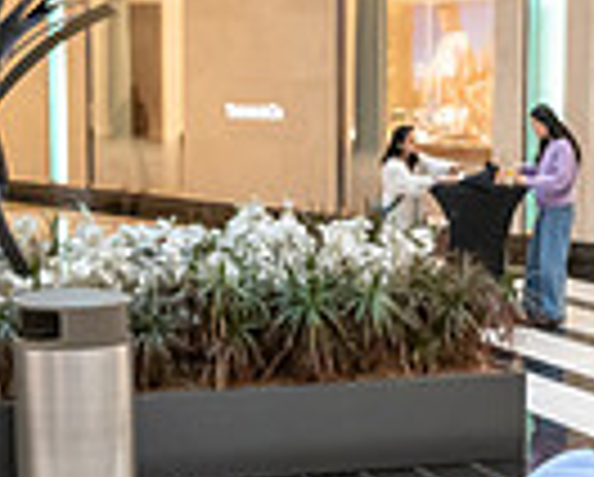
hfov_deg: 19.3
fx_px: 1743
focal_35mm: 99
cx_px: 243
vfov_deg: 15.5
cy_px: 326
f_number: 6.3
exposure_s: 1/160
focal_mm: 24
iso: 3200
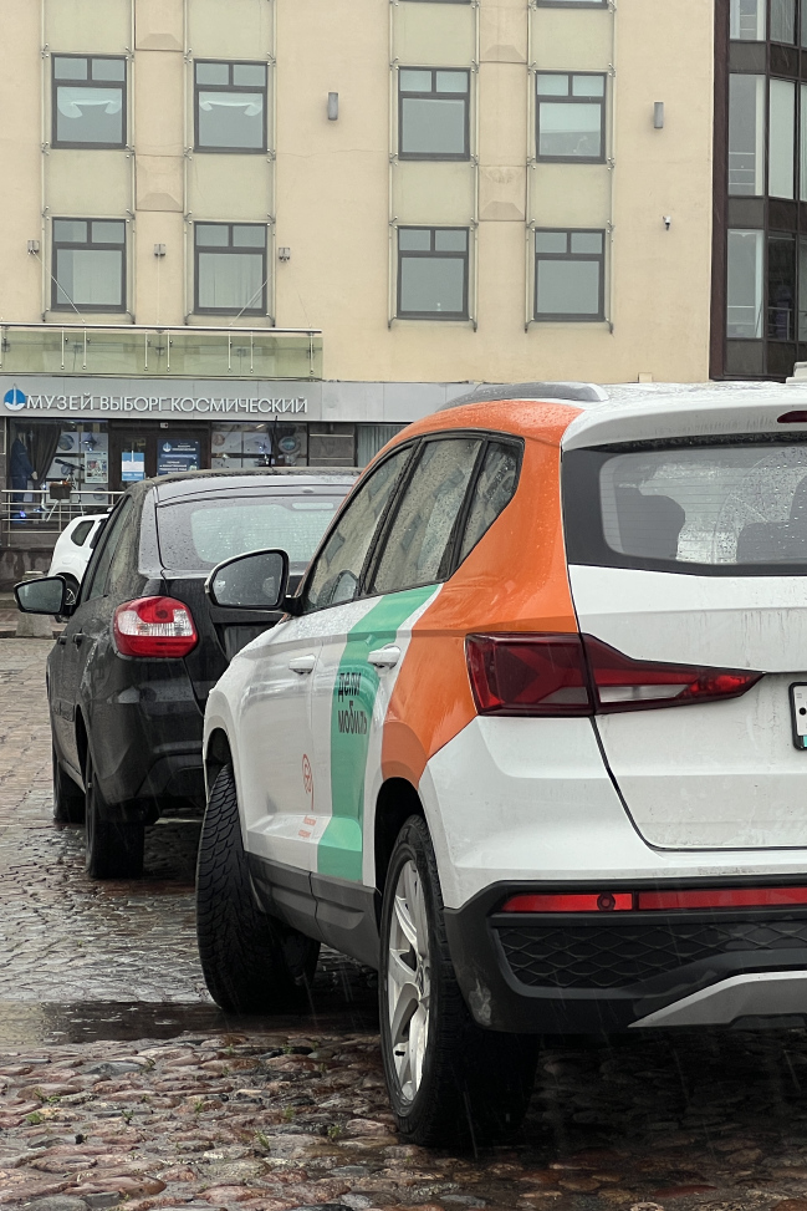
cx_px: 749
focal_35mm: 107
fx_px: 3596
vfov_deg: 19.1
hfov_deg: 12.7
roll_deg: +0.1
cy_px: 606
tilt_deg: -0.4
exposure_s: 1/126
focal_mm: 9
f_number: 2.8
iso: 32
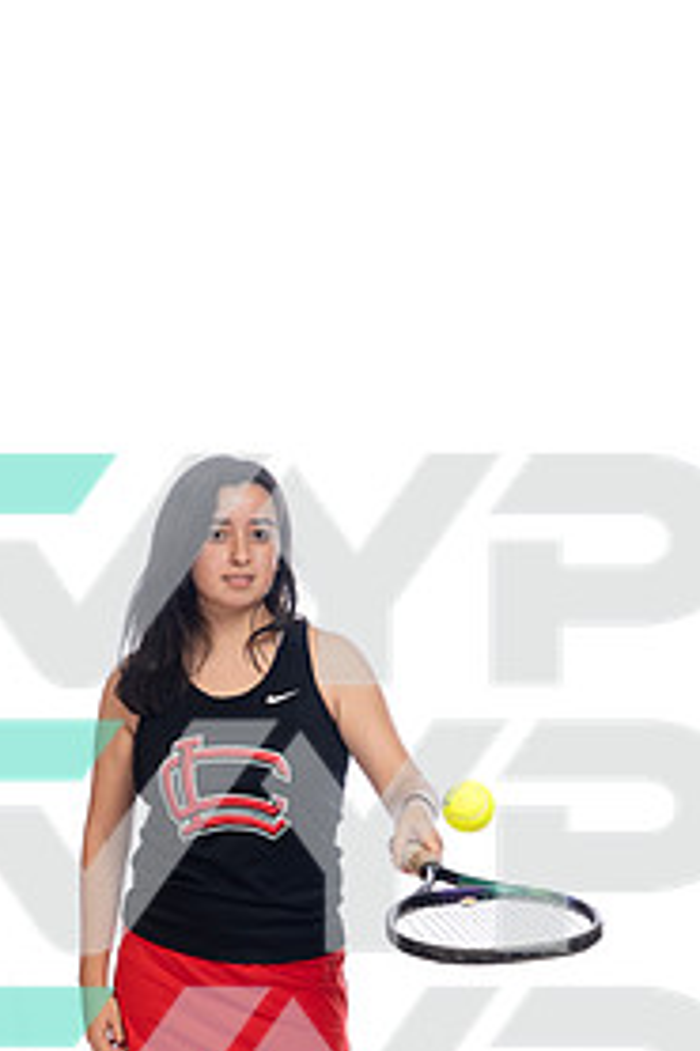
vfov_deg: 24.7
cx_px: 454
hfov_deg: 16.8
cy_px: 839
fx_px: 2365
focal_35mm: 81
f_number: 7.1
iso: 800
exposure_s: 1/250
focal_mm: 50
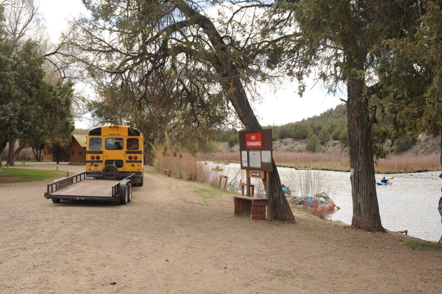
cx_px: 221
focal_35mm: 35
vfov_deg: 37.8
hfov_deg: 54.5
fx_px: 429
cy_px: 147
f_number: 10
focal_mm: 35
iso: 200
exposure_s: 1/125
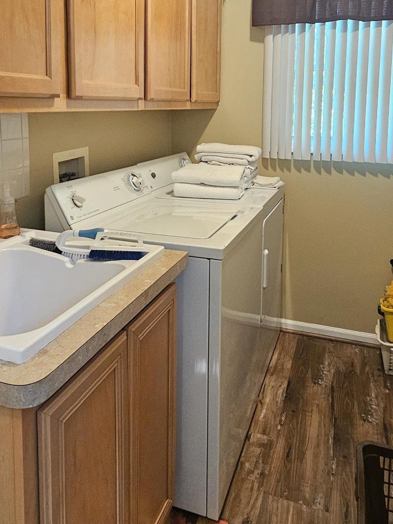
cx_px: 166
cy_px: 153
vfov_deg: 61.0
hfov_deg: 49.5
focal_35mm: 28
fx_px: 424
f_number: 2.2
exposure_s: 1/30
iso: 400
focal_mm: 2.2
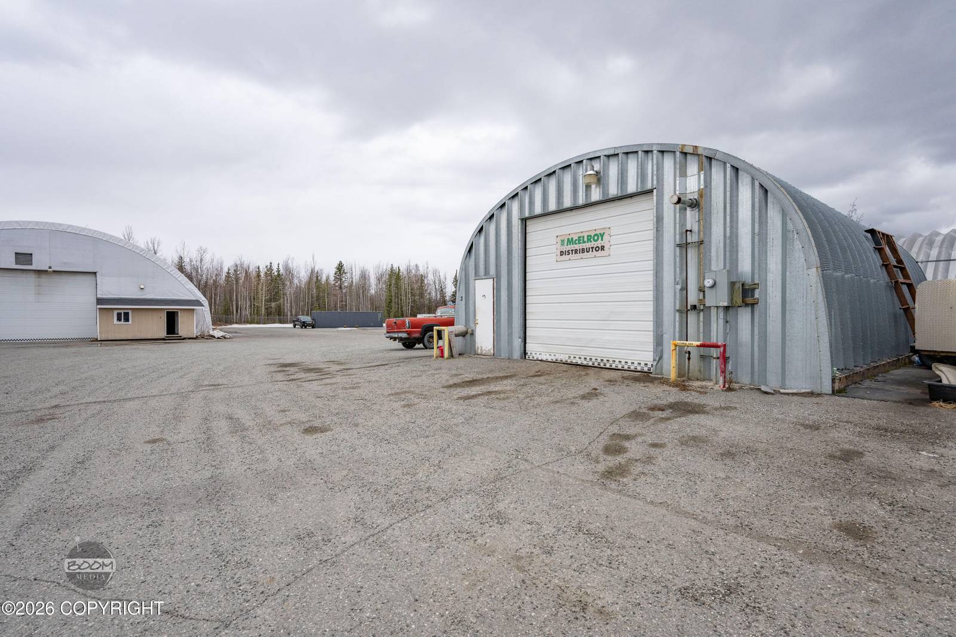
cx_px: 478
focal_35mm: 17
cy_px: 318
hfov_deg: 93.3
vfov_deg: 70.4
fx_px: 451
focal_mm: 17
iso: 640
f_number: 6.3
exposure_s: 1/2500
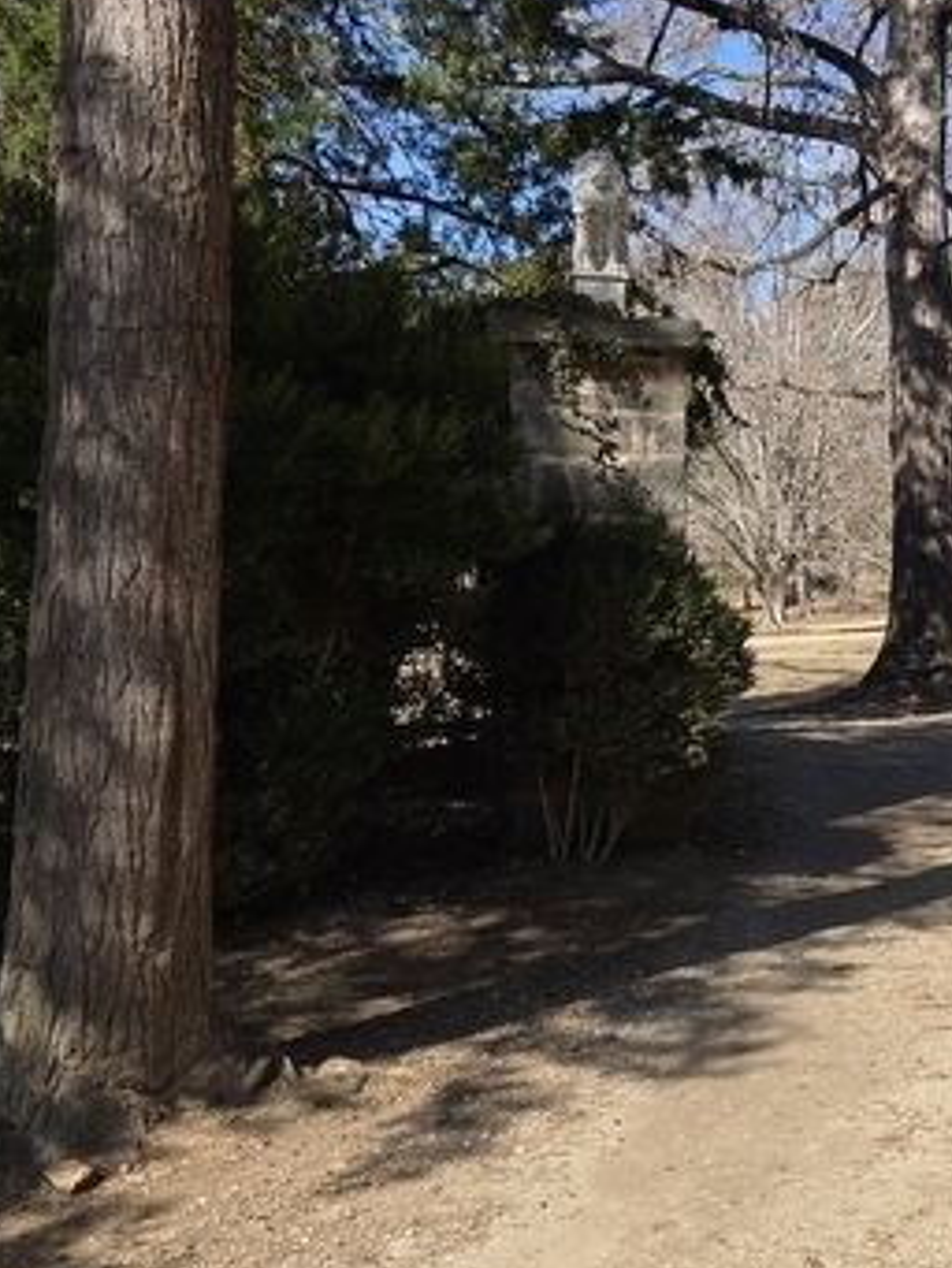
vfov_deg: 35.5
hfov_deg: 25.3
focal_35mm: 54
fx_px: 1979
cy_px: 658
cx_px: 1026
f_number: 1.8
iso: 25
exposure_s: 1/1117
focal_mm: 5.4
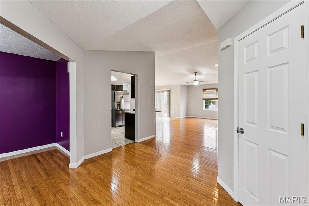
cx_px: 154
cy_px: 103
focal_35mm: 16
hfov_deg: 96.8
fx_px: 137
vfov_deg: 73.7
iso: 200
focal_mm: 16
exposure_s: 1/2.5
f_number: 13
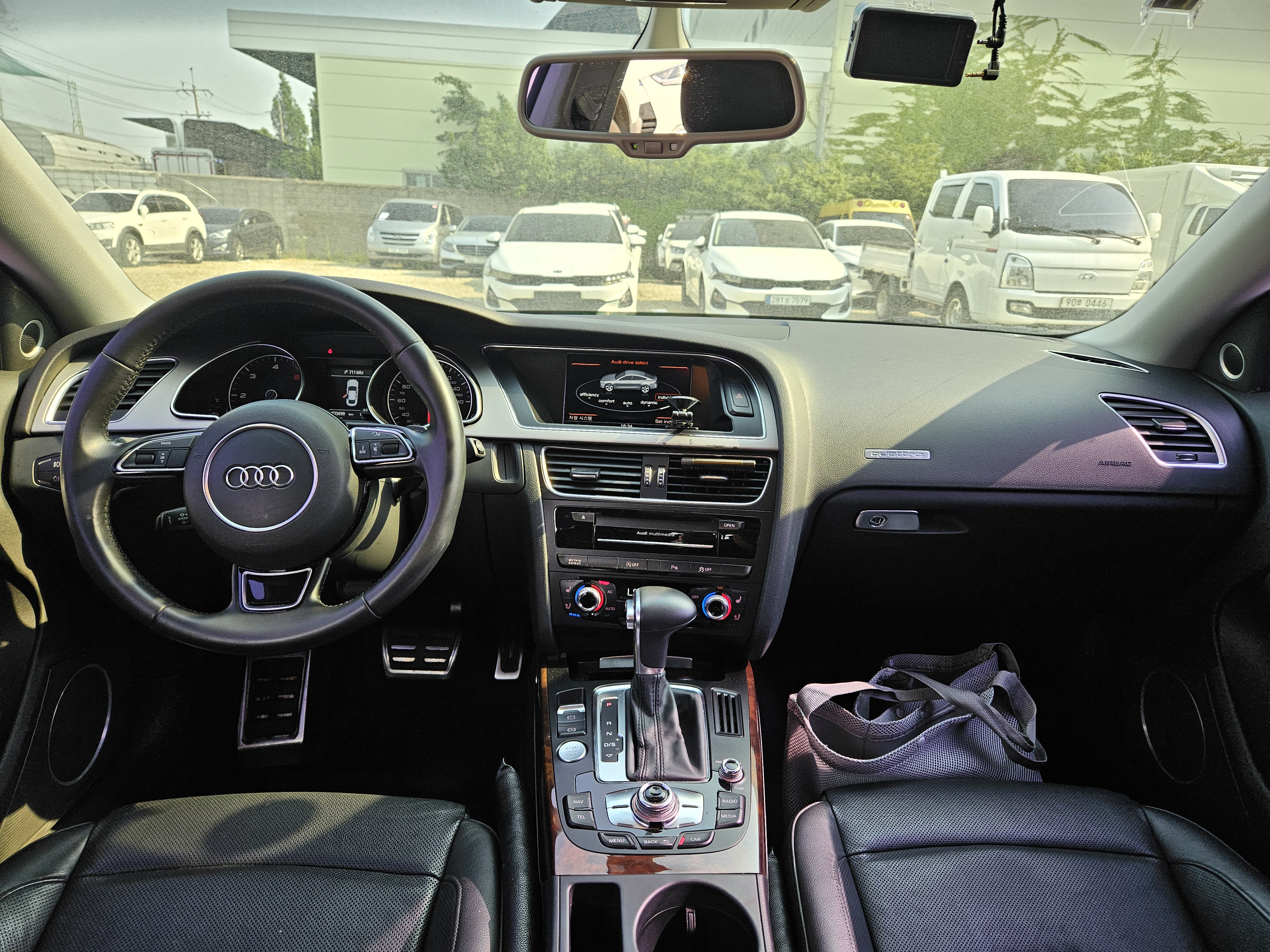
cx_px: 635
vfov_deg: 58.9
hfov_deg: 73.9
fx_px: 844
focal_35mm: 23
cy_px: 476
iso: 50
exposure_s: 1/207
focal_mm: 5.4
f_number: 1.8
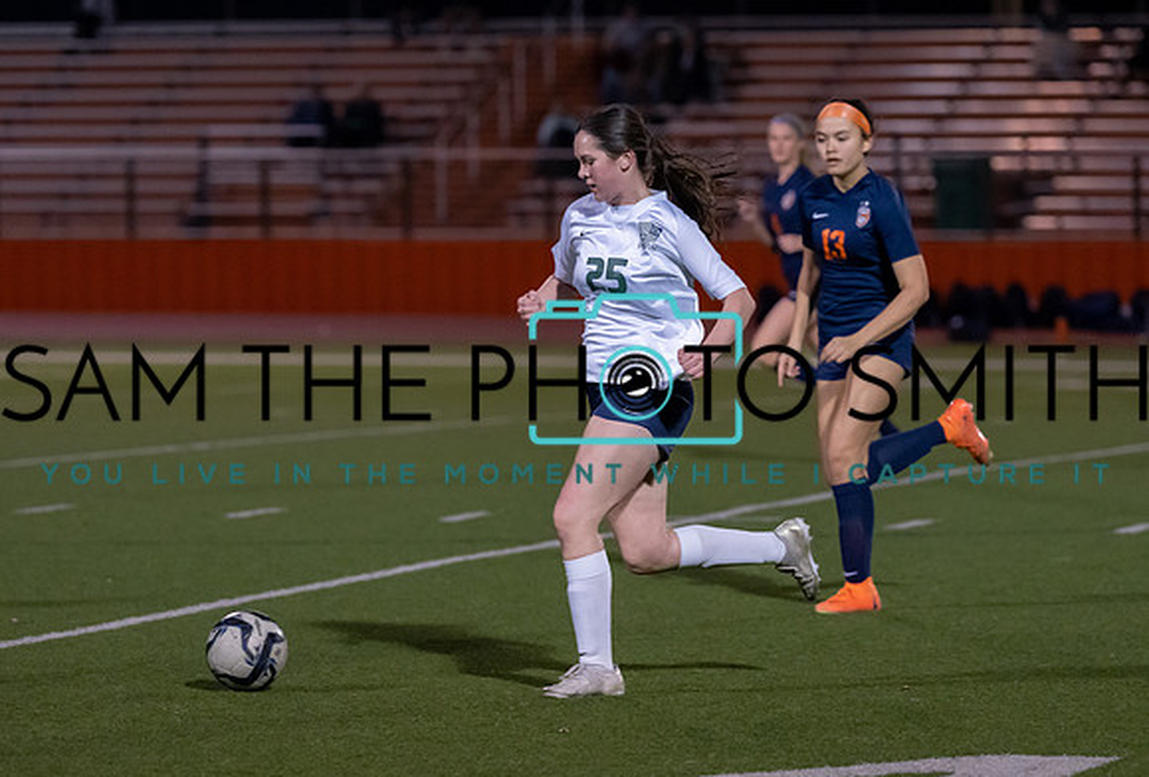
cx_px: 552
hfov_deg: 10.6
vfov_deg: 7.2
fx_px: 6197
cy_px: 390
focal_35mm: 193
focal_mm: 138
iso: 4000
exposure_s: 1/1000
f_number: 2.8
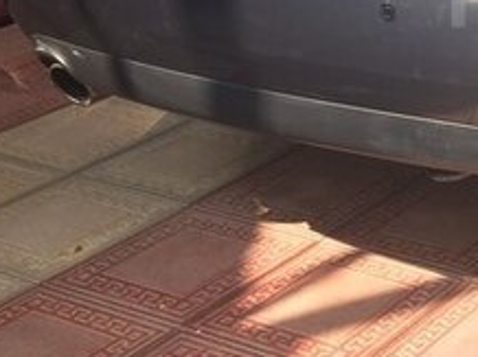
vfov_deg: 16.4
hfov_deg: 20.0
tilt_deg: -19.4
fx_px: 1214
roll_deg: -1.5
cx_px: 658
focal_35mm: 88
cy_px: -5
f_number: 2.2
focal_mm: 4.15
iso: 32
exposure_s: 1/760
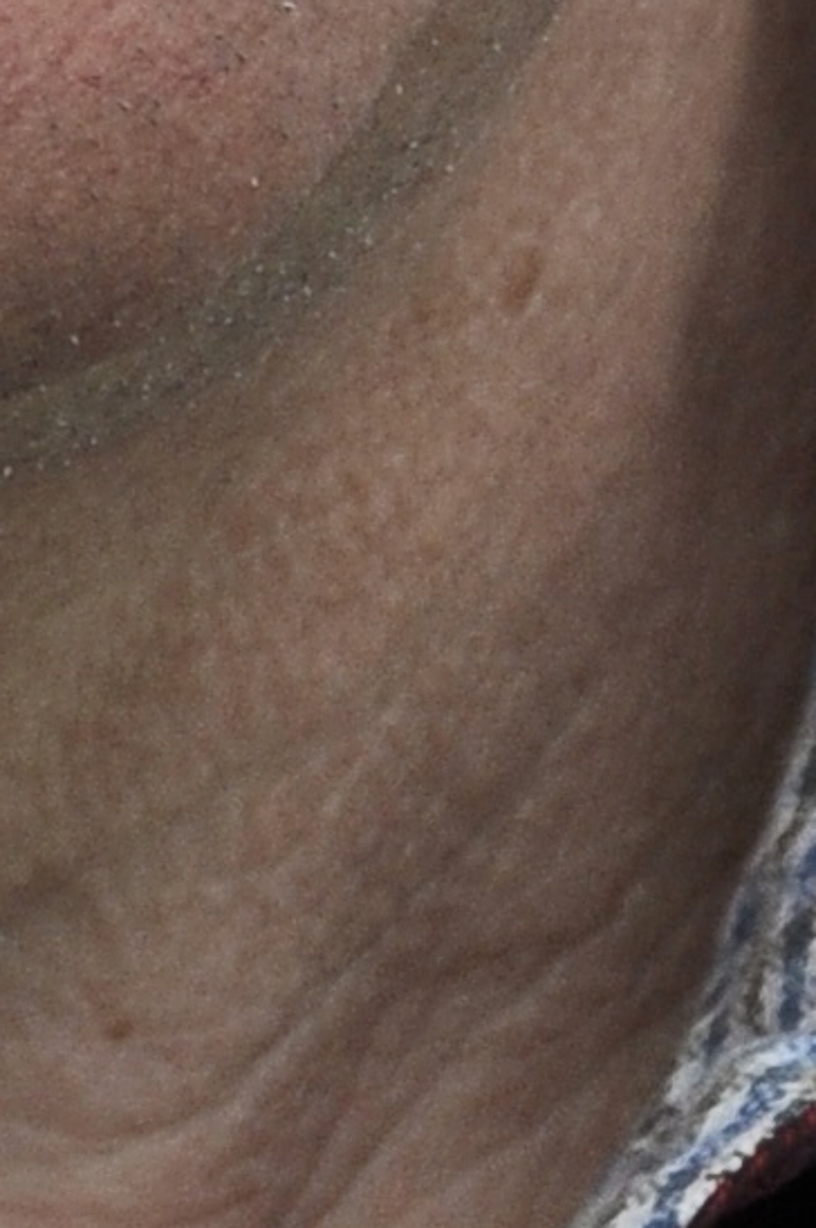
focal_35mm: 774
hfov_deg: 1.8
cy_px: -1591
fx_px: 26381
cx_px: -852
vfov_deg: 2.6
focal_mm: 66
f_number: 6.7
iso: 200
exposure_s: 1/1000
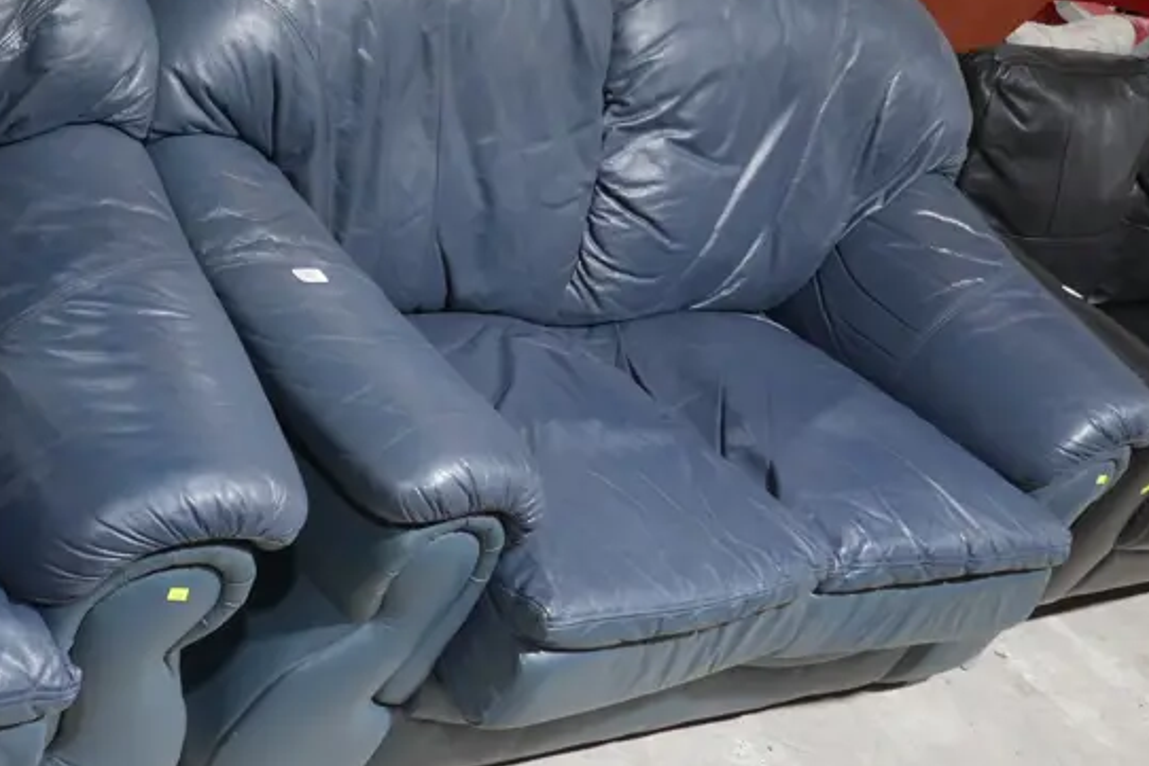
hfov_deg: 34.1
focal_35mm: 55
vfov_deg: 24.6
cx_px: 95
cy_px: 376
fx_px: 1755
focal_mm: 14
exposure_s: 1/60
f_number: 3.5
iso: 500
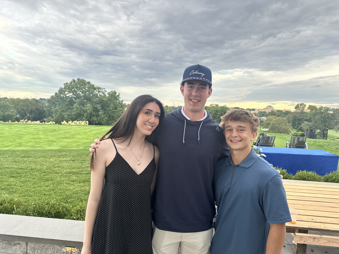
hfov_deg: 71.6
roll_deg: -2.3
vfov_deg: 56.8
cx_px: 170
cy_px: 127
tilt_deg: -3.1
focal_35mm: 24
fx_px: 235
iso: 64
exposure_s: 1/202
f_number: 1.78
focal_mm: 6.86
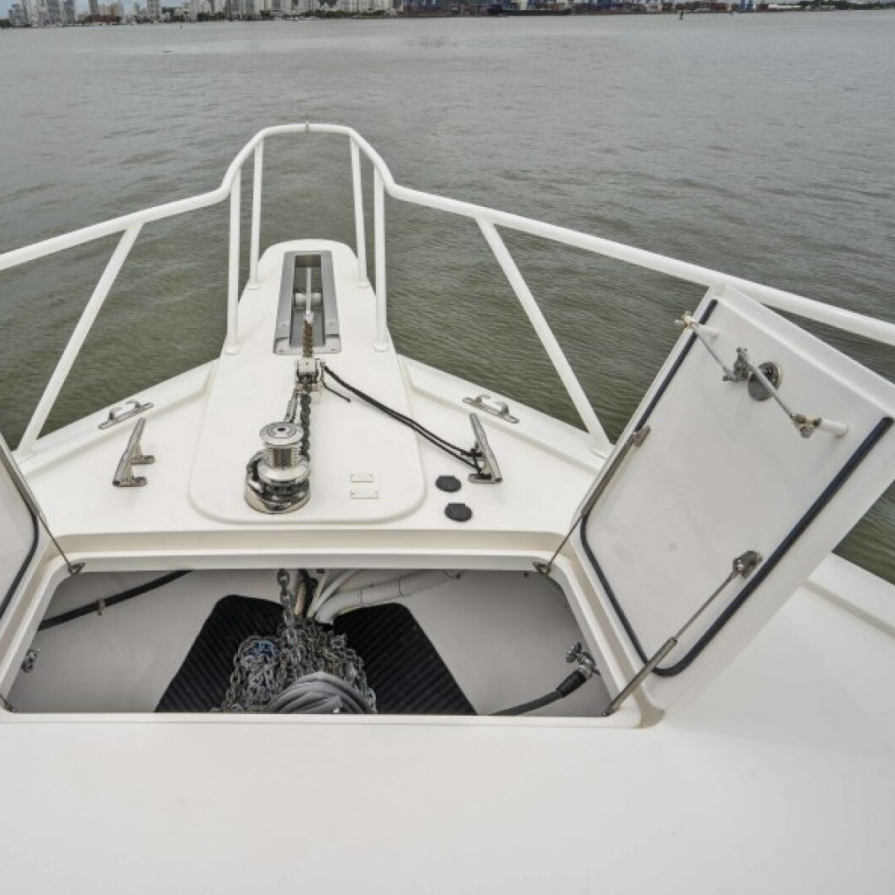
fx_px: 644
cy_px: 442
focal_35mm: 22
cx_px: 299
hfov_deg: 67.7
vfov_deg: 69.6
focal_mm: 17
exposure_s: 1/250
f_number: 11
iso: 80
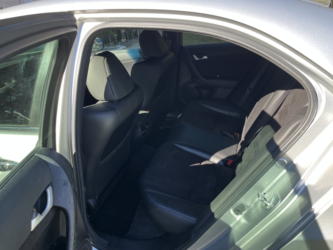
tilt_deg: -25.3
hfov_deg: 67.3
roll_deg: +6.6
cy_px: 125
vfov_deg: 53.1
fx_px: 250
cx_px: 166
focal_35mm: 26
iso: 40
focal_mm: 5.1
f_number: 1.6
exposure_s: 1/285
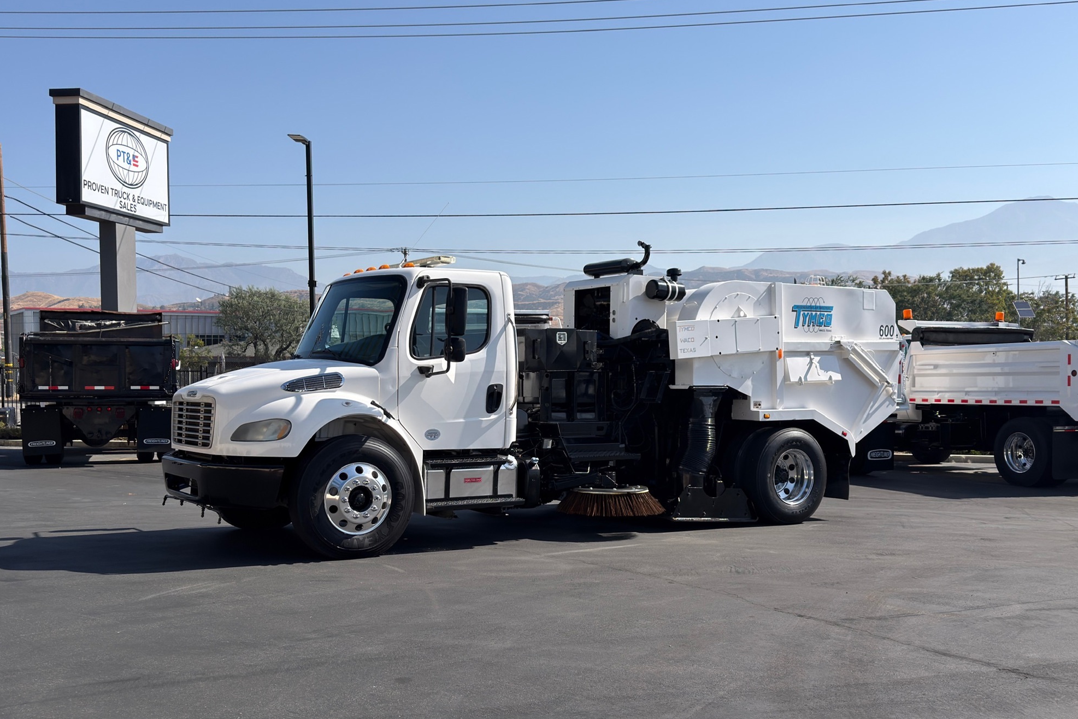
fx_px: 1168
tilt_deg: -2.2
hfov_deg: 49.5
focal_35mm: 39
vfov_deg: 34.2
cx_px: 535
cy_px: 391
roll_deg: +0.3
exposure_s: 1/4739
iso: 64
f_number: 1.78
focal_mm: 6.76
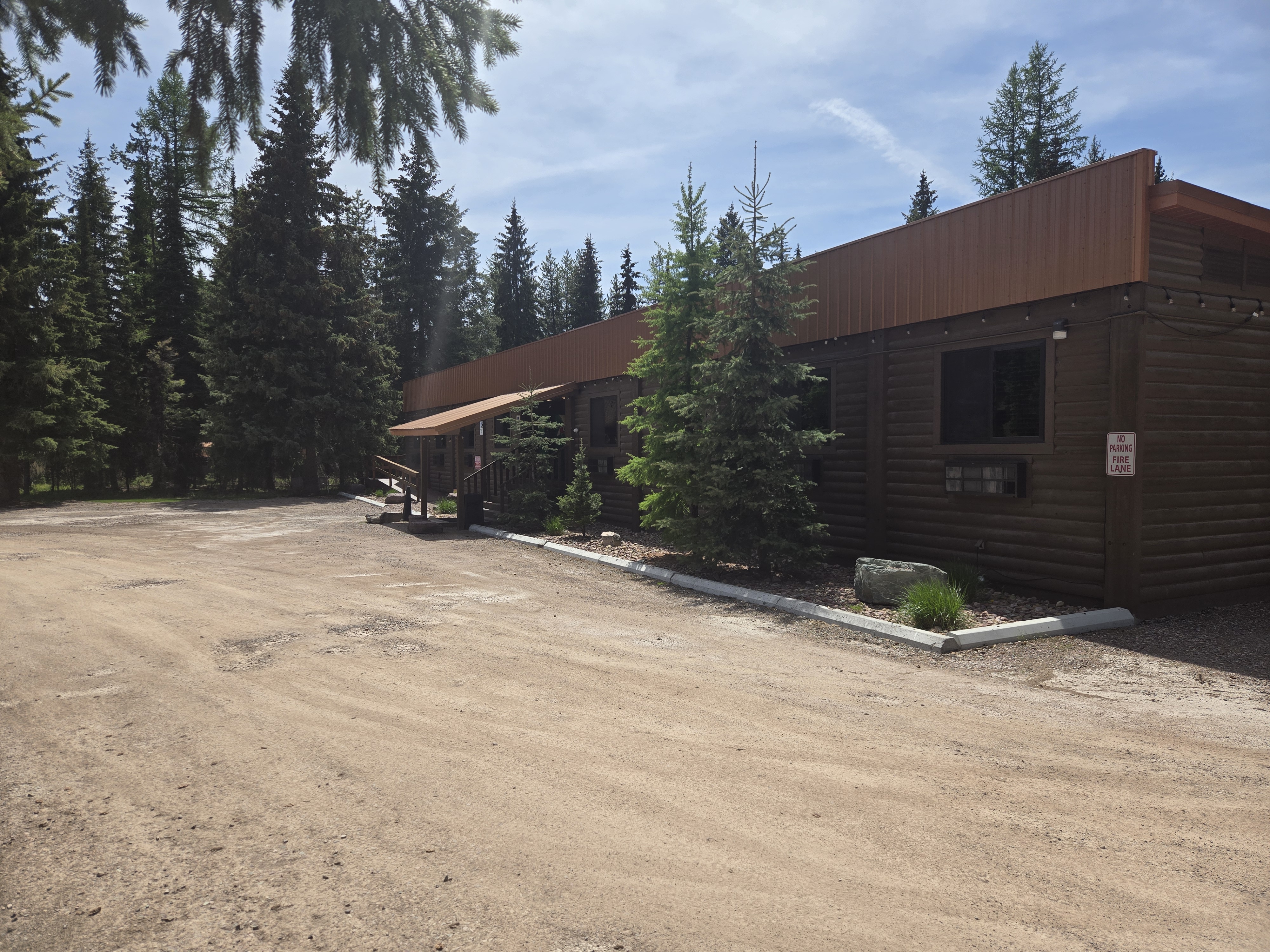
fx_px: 844
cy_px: 476
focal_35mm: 23
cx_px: 635
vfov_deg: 58.9
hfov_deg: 73.9
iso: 25
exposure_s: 1/2378
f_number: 1.8
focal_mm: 5.4
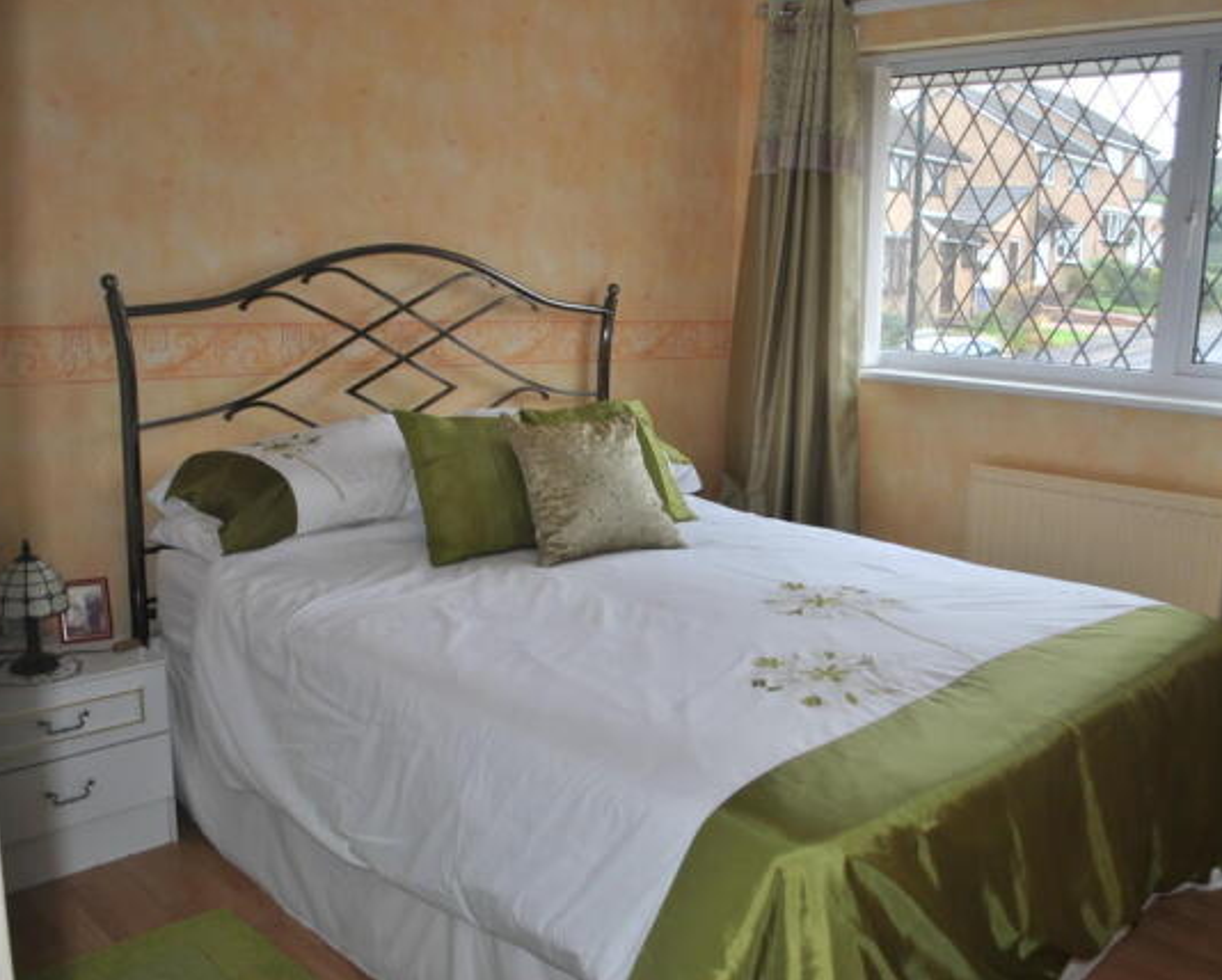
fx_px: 1122
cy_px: 493
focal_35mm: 31
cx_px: 711
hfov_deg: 56.9
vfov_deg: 47.2
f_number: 3.5
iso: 100
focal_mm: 18
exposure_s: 1/40
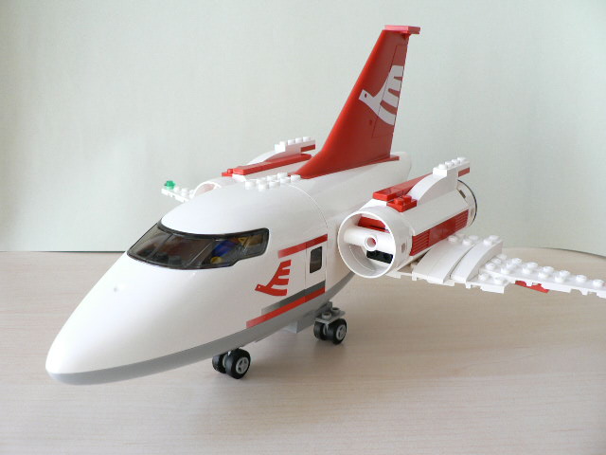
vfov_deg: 39.7
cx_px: 303
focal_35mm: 36
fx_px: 630
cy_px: 228
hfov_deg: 51.4
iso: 80
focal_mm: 6
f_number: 2.8
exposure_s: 1/15
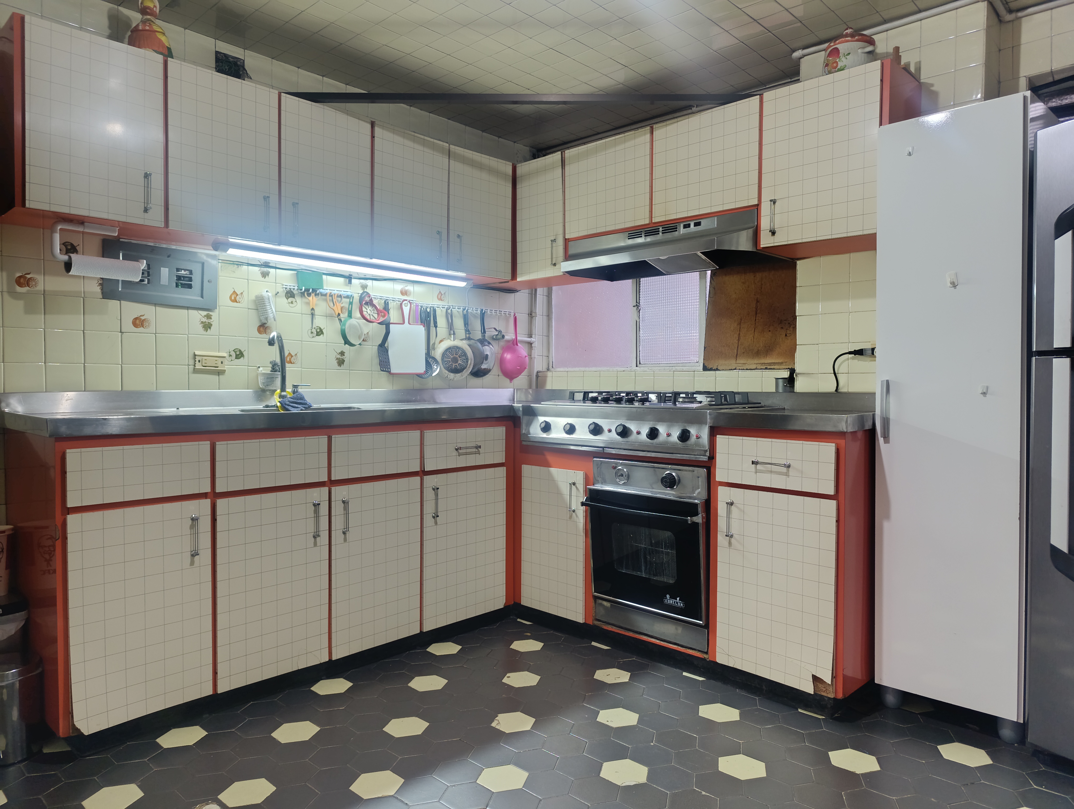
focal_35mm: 23
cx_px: 537
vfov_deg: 59.0
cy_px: 404
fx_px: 715
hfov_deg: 73.8
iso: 500
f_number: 1.6
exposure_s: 1/30
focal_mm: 6.14
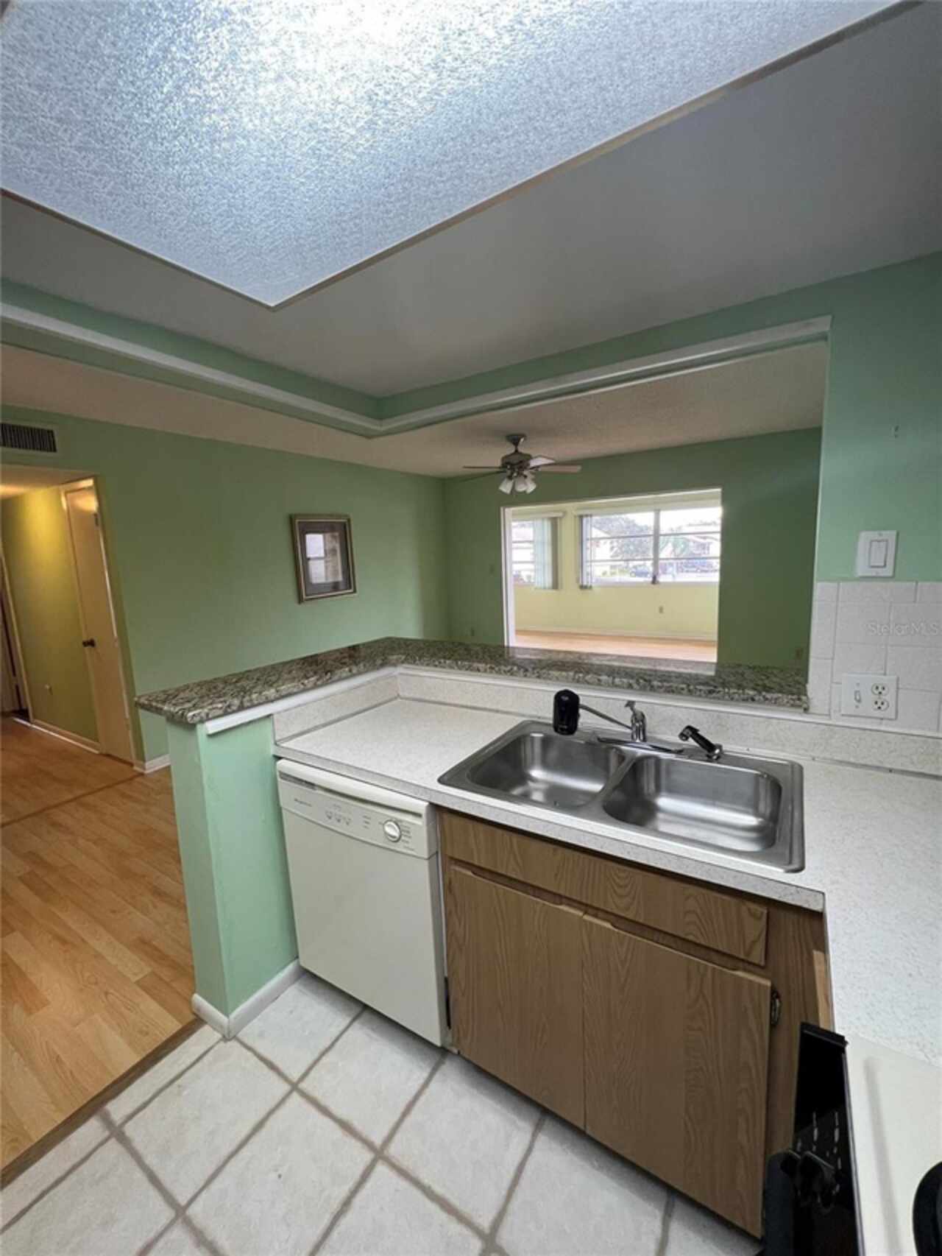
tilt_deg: -8.5
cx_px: 471
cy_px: 628
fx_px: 472
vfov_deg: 106.2
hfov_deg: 89.9
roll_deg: +3.2
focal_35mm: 13
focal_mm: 1.57
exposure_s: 1/120
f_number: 1.8
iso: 160
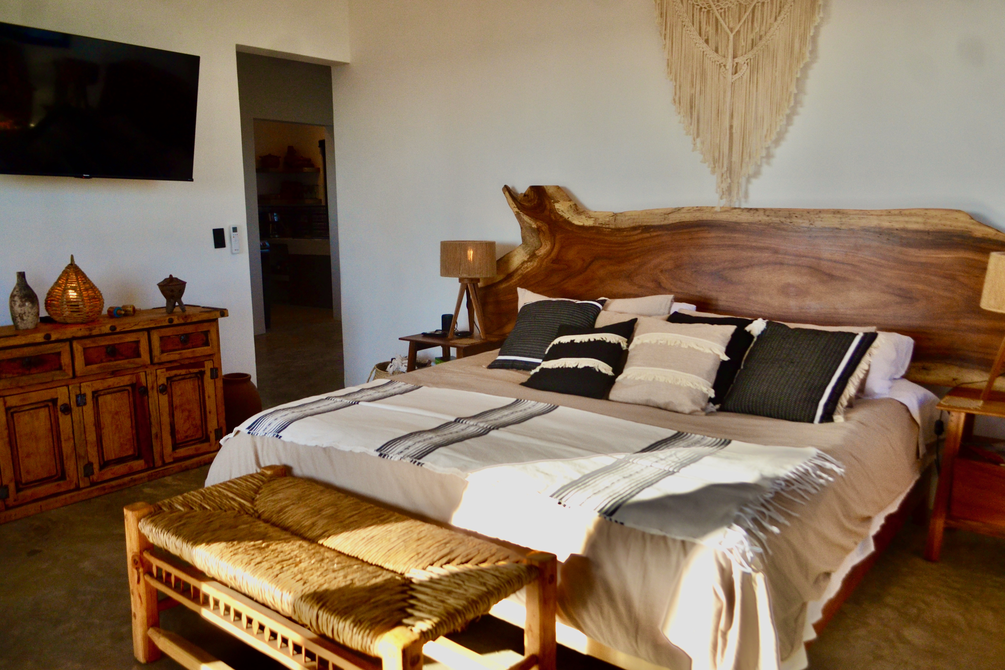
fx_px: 754
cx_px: 502
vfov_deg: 47.9
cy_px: 335
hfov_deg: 67.4
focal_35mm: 27
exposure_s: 1/800
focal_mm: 18
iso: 400
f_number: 3.5
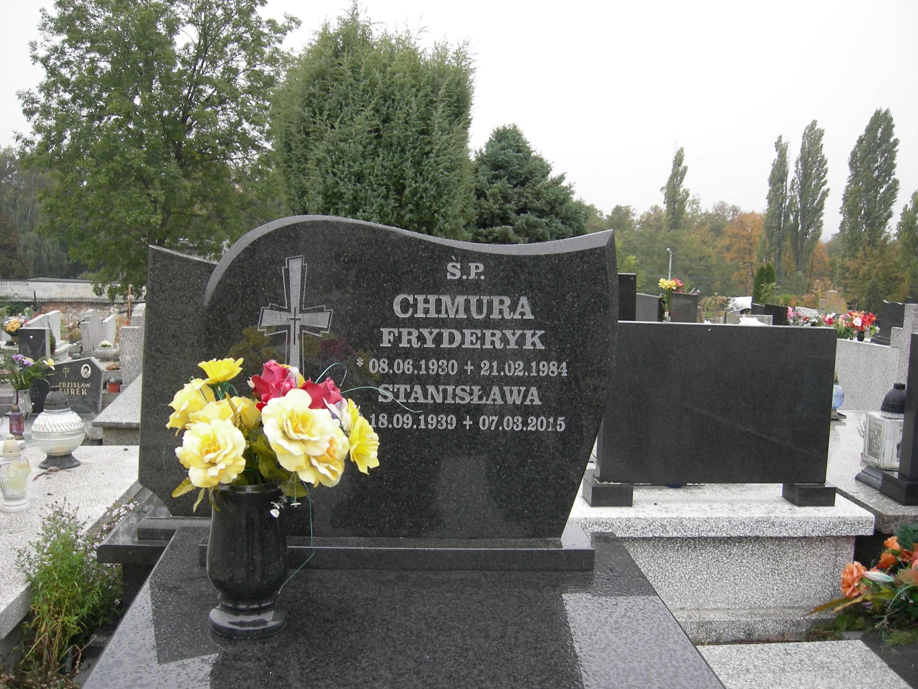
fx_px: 955
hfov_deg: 51.4
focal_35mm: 36
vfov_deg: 39.7
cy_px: 344
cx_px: 459
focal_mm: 7.5
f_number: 3
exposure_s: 1/60
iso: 64
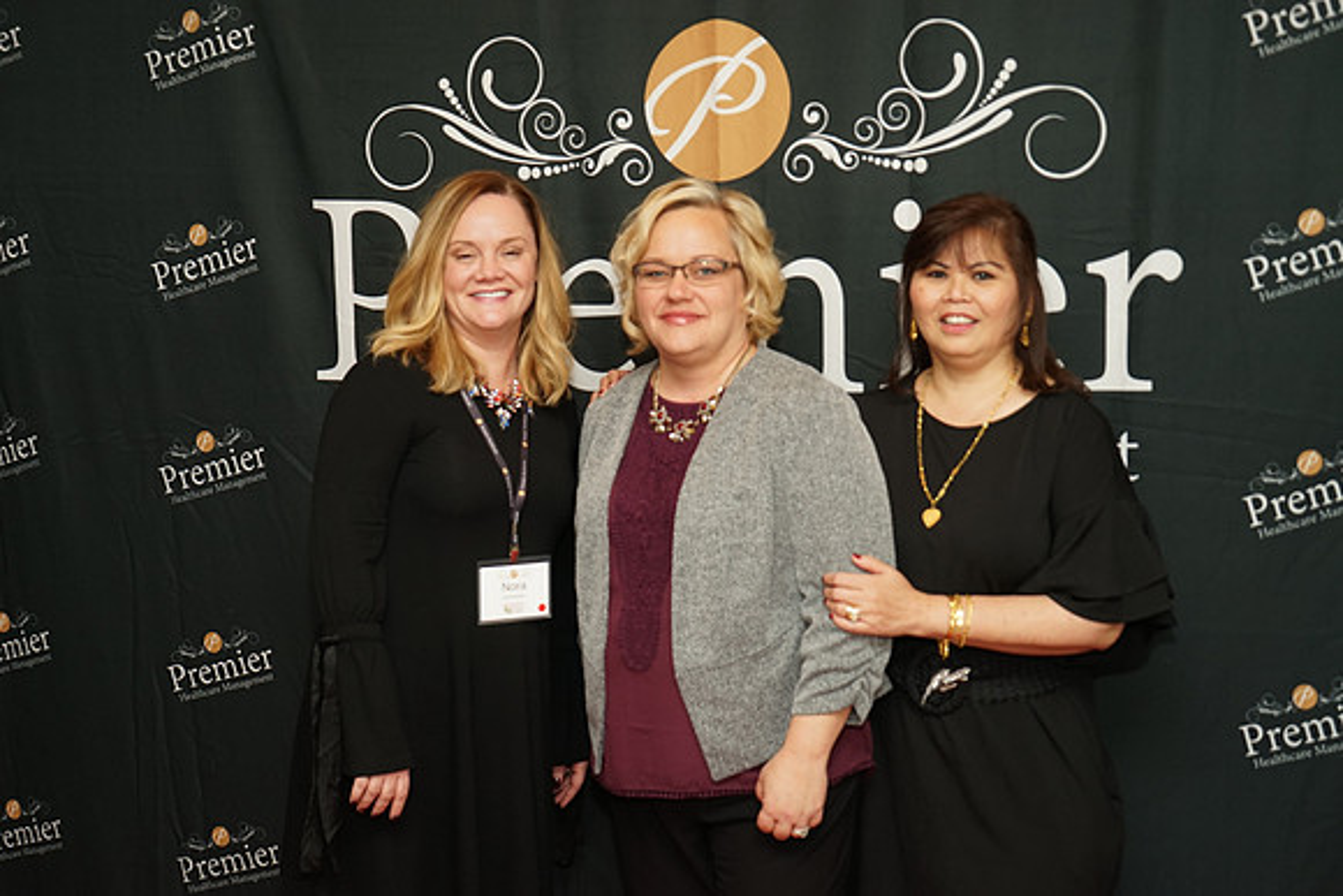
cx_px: 672
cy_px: 448
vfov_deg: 28.7
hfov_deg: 41.9
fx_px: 1754
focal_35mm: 47
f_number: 4.5
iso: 640
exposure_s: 1/100
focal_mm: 47
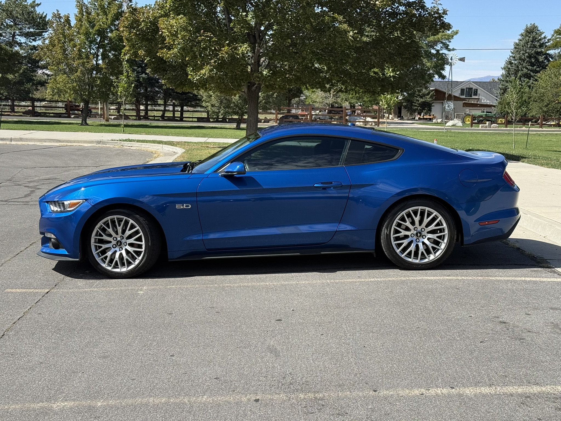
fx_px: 778
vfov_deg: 30.3
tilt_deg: -8.1
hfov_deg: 39.7
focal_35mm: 48
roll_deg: -2.1
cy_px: 210
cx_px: 280
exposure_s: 1/2976
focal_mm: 6.76
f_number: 1.78
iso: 80
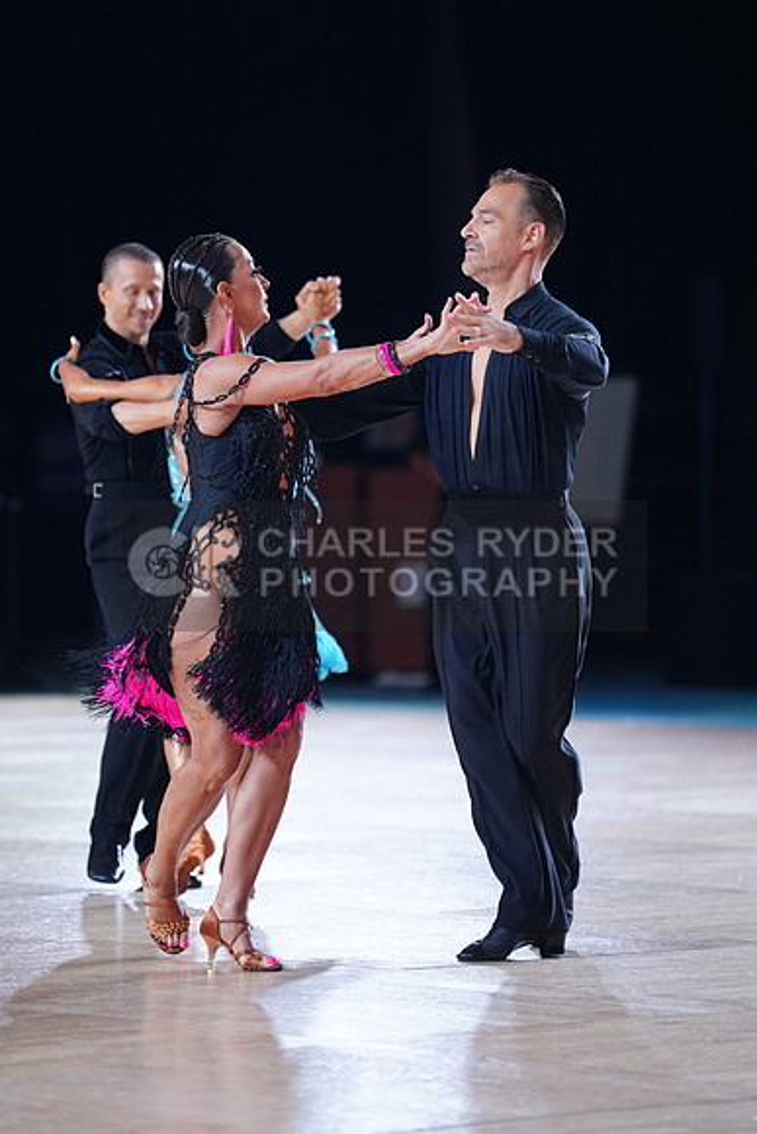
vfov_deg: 11.3
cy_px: 567
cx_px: 378
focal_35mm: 182
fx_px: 5737
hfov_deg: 7.5
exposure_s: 1/640
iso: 1250
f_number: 2.8
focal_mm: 182
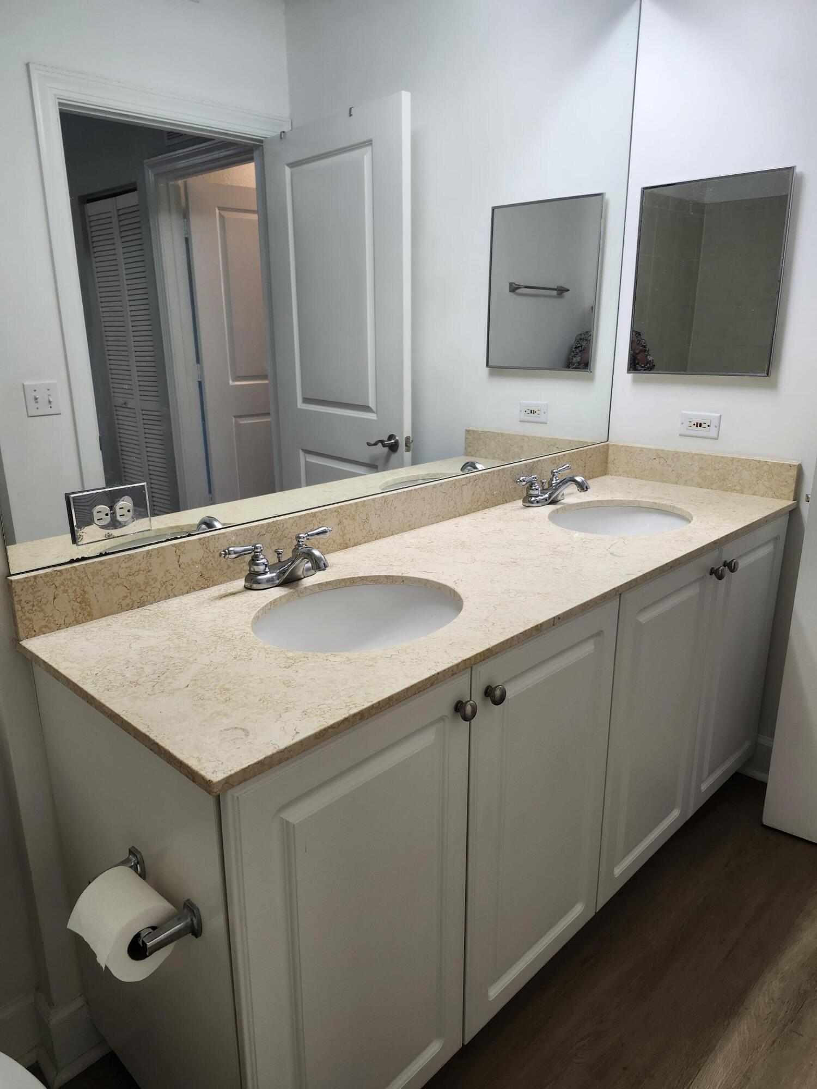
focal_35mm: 23
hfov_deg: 58.9
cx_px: 408
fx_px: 724
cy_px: 544
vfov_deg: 73.9
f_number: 1.8
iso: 160
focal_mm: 5.54
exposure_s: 1/120
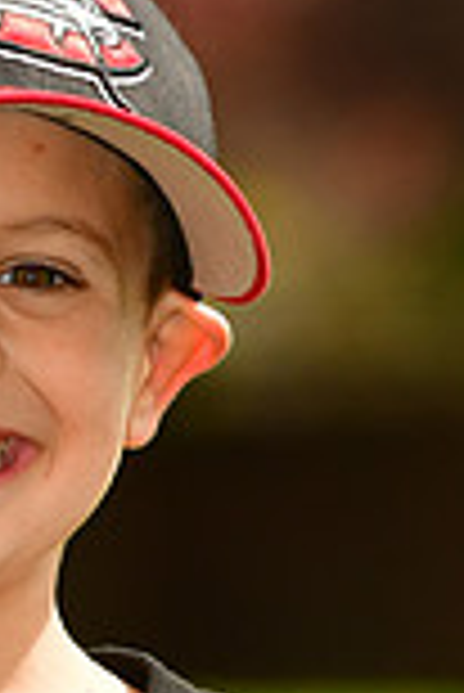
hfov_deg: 1.4
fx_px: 18478
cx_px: -88
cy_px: 914
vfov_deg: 2.1
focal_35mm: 958
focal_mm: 170
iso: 200
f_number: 5
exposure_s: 1/800
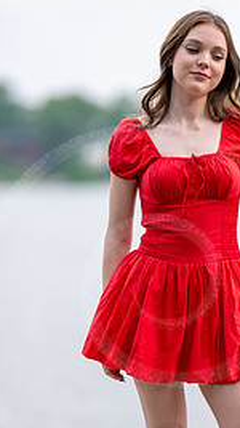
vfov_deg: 14.3
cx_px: 184
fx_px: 1699
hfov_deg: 8.1
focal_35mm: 150
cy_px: 319
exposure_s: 1/250
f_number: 1.2
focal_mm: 85
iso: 80
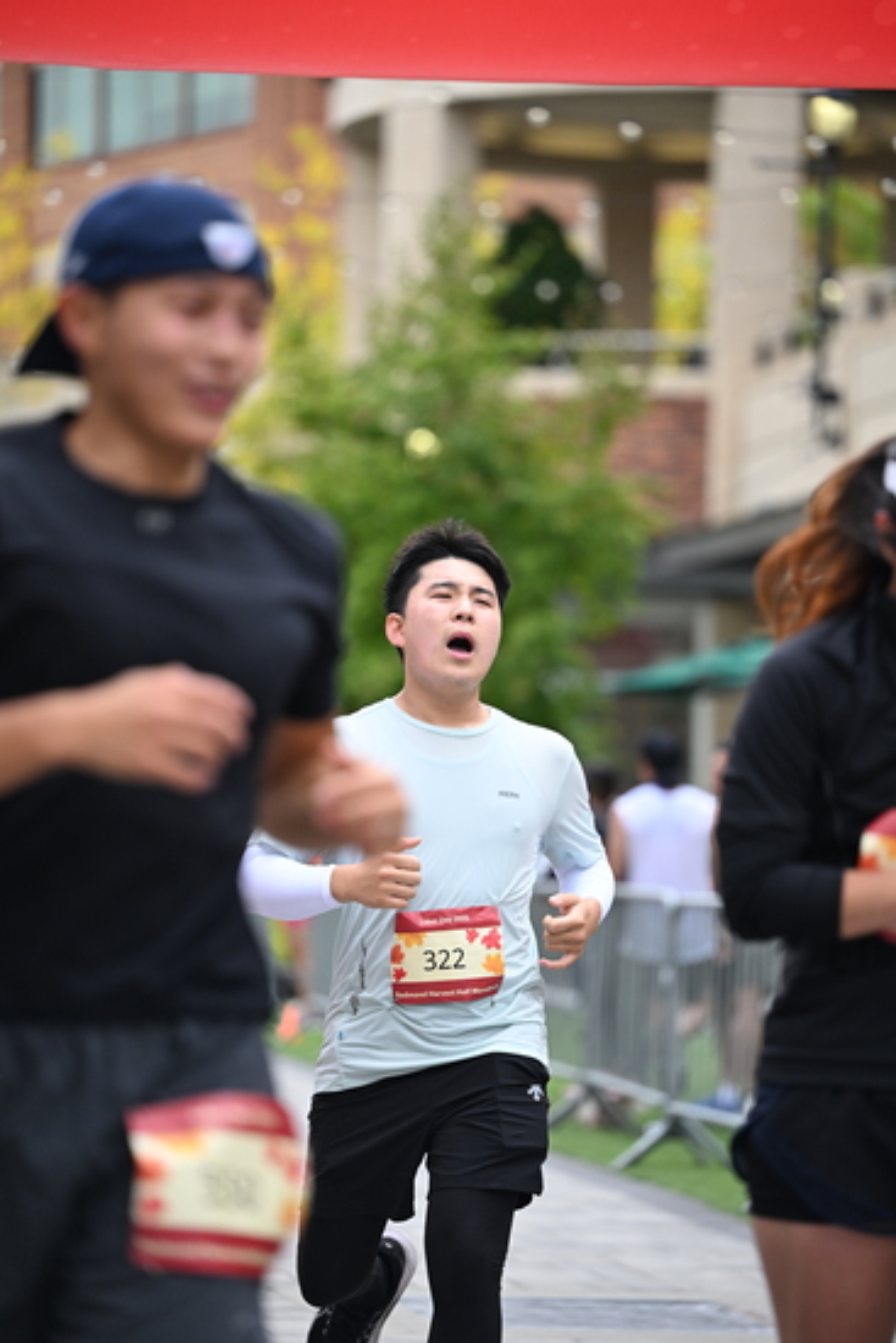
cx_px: 448
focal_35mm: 140
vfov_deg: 14.6
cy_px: 672
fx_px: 5223
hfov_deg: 9.8
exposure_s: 1/2500
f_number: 2.8
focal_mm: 140
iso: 640
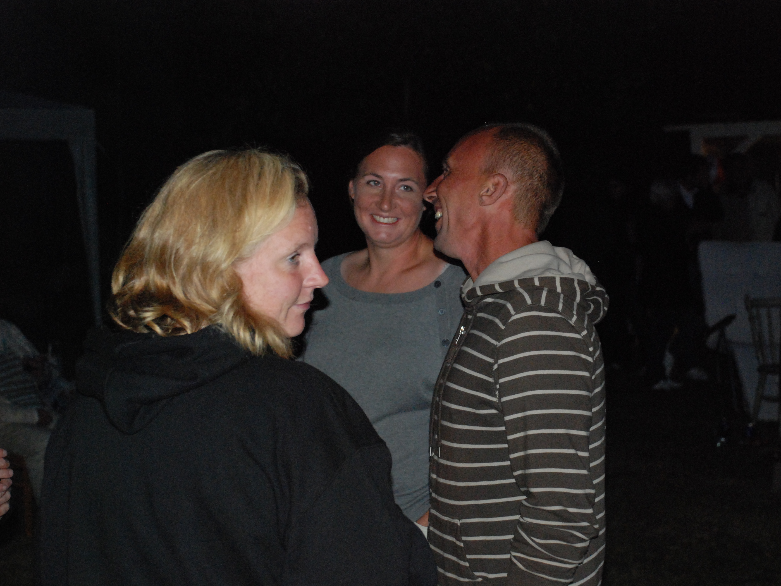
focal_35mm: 81
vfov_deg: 18.2
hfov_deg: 24.1
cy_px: 293
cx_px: 422
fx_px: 1828
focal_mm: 50
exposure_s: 1/60
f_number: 5.6
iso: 1600
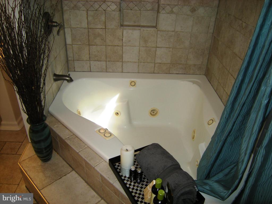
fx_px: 220
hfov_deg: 63.4
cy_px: 102
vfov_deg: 49.7
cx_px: 136
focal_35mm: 28
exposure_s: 1/55.2
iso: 64
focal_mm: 4.7
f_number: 2.8
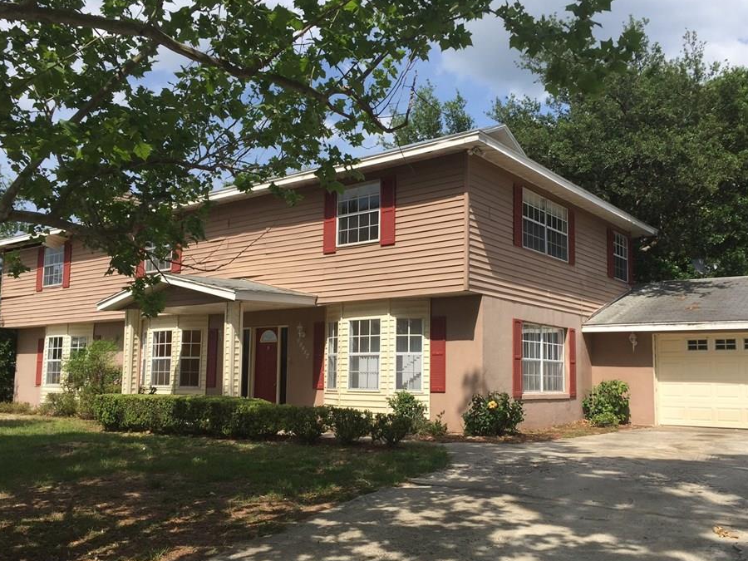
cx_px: 379
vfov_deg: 42.9
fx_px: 713
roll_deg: +0.0
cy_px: 301
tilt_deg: +5.2
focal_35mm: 33
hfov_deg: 55.4
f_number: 2.2
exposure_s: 1/1980
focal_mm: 4.15
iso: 32
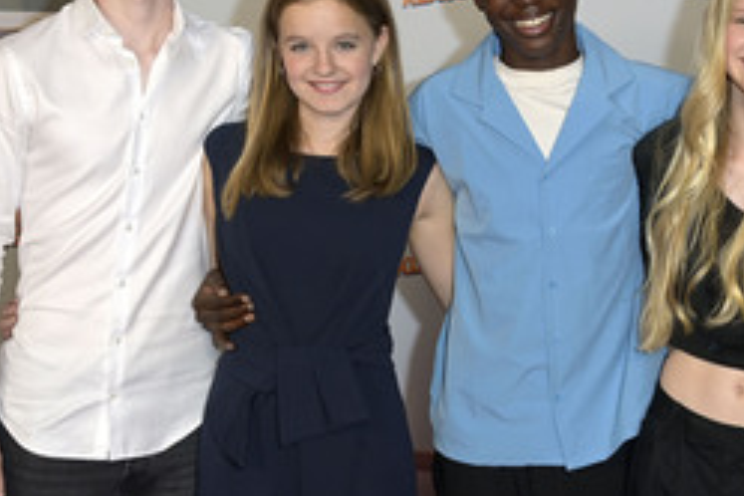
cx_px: 450
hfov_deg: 26.6
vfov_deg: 17.9
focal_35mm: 76
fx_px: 1571
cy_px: 221
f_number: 5.6
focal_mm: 42
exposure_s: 1/250
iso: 640
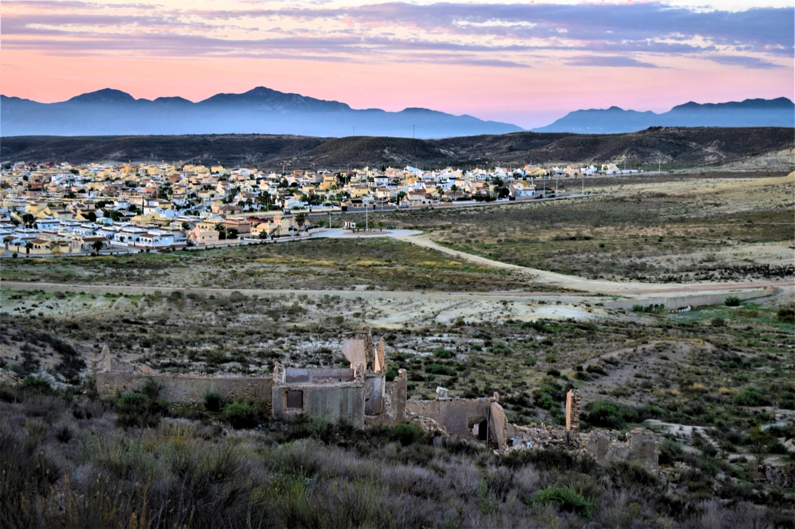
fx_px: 1258
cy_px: 264
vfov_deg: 23.8
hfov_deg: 35.1
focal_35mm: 57
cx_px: 398
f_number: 5.6
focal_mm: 38
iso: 400
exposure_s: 1/125
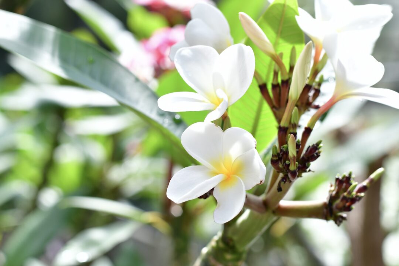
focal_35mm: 75
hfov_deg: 27.0
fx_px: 831
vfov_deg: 18.2
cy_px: 133
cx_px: 200
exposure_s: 1/320
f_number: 5
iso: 250
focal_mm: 50
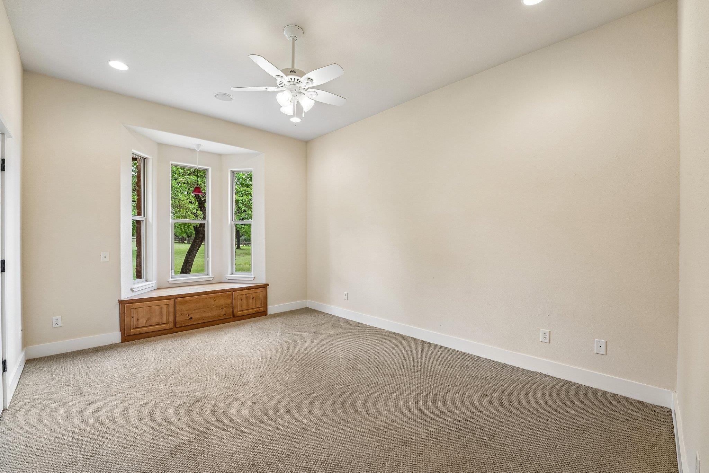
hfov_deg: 104.3
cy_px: 236
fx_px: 276
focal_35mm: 14
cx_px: 354
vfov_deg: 81.2
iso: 400
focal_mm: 14
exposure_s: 1/15
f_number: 8
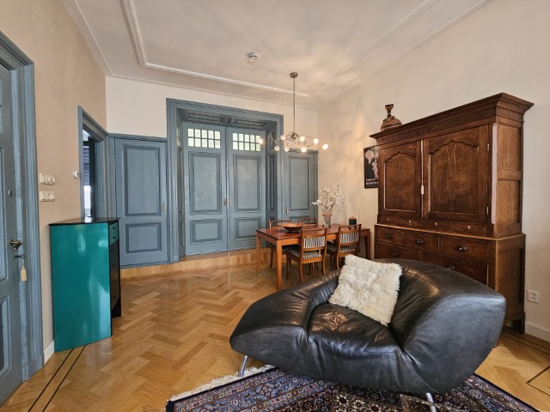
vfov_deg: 89.9
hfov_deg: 106.2
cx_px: 275
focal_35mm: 13
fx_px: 207
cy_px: 206
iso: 320
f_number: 2.2
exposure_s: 1/50
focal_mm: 2.2
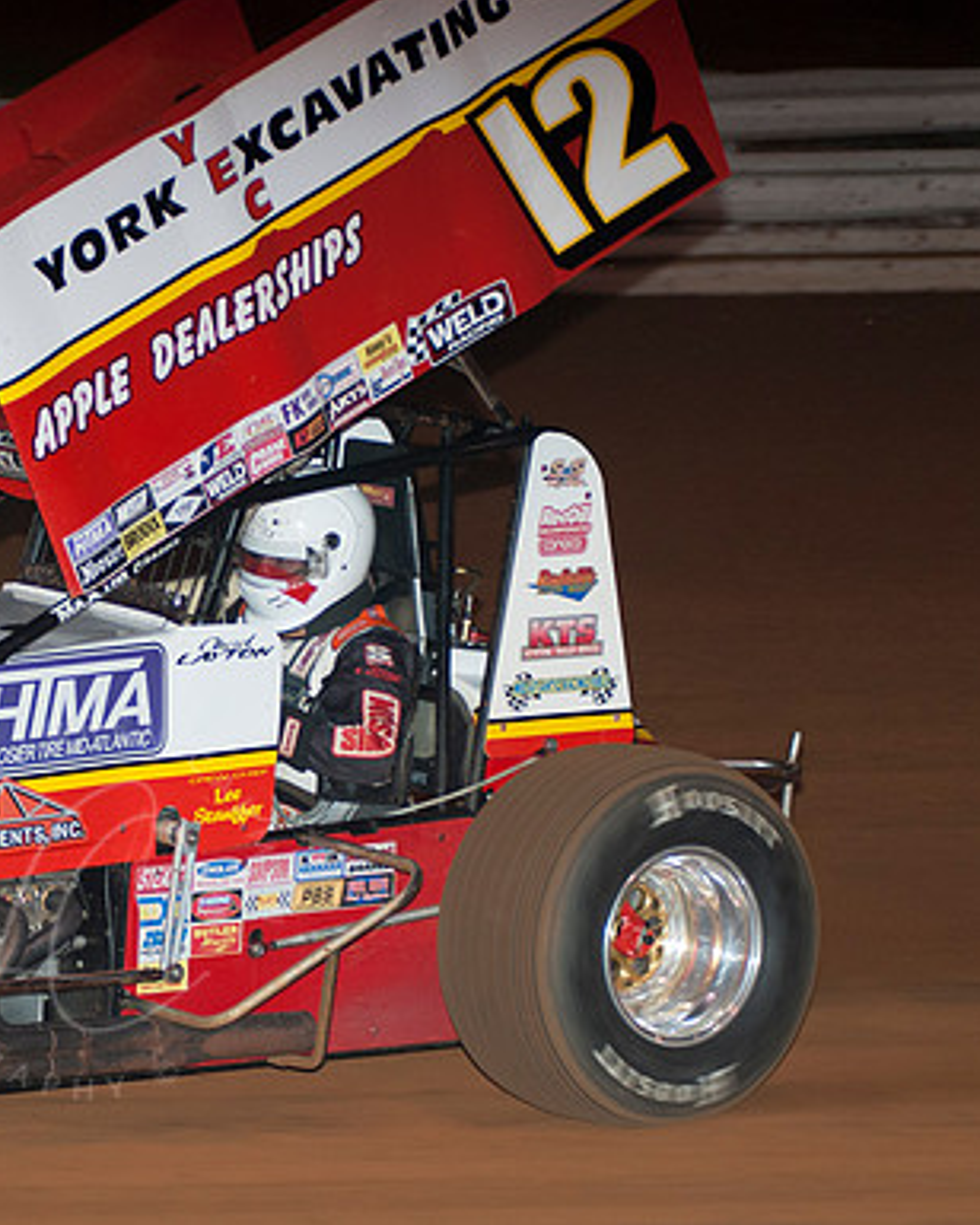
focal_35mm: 170
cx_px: 89
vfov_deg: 11.4
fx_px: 6163
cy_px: 611
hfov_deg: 9.1
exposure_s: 1/400
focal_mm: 80
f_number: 3.2
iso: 250
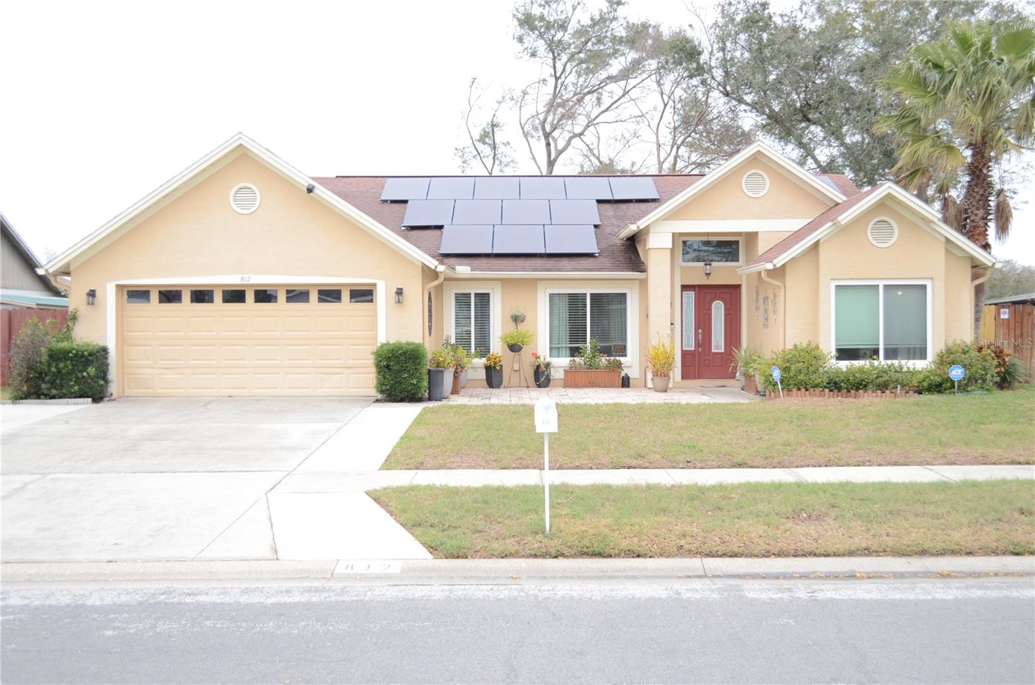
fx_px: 1033
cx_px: 518
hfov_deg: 53.2
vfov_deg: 36.7
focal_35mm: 36
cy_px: 342
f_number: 4
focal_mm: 24
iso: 800
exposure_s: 1/50
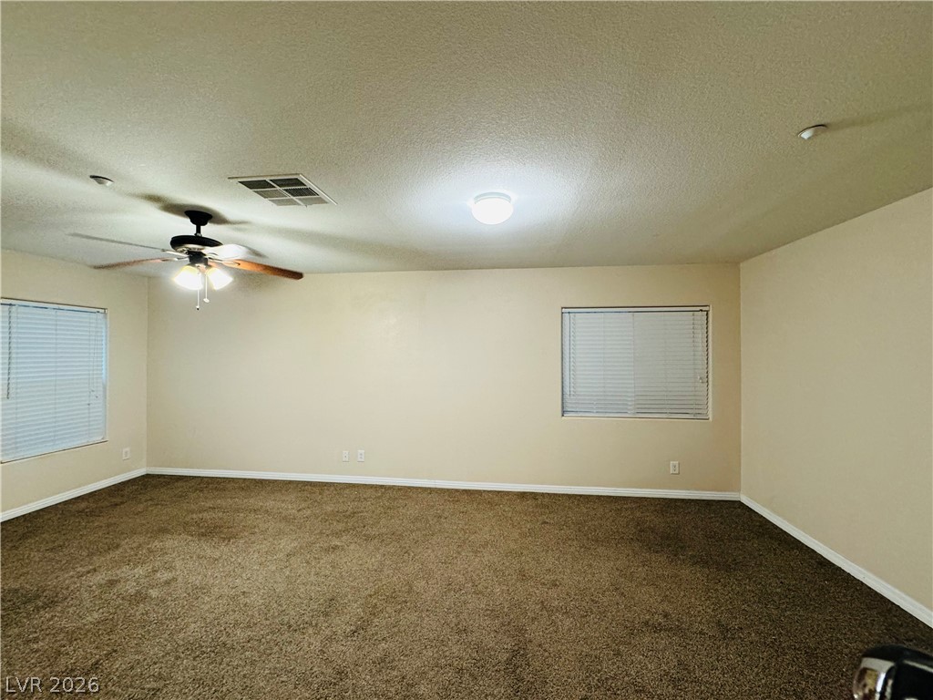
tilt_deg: +0.2
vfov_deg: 85.7
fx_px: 377
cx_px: 466
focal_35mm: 14
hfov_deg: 102.1
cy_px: 350
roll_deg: -0.1
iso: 320
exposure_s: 1/60
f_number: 2.2
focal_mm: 2.22
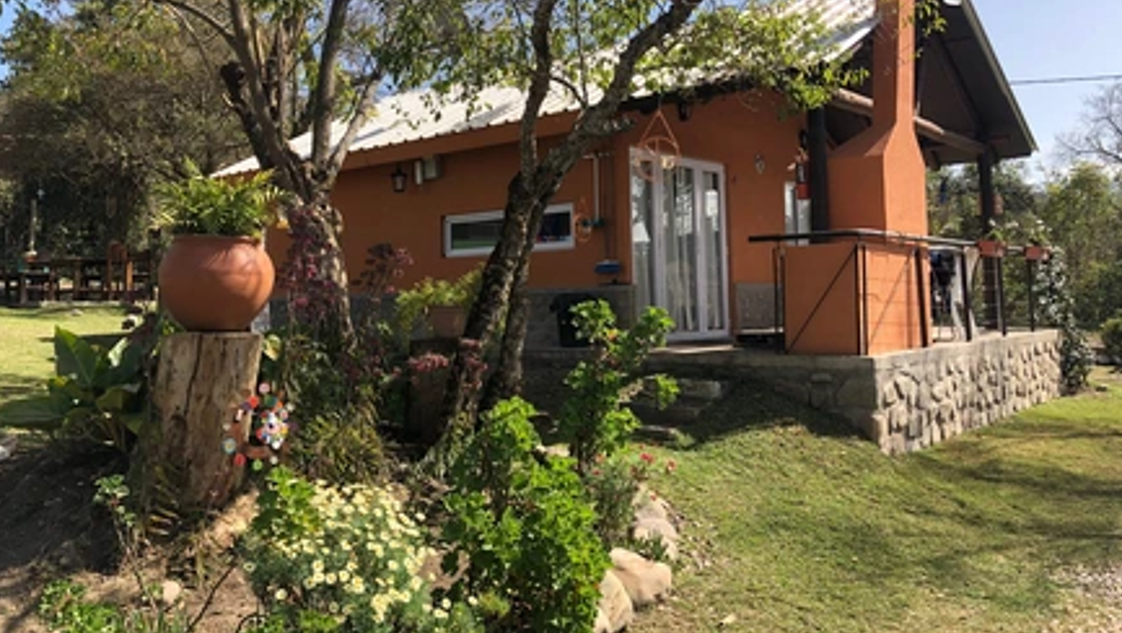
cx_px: 557
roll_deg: +0.8
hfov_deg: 62.6
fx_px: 923
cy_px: 249
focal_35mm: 31
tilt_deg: +3.2
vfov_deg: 37.7
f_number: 1.8
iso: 20
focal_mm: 3.99
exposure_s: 1/857
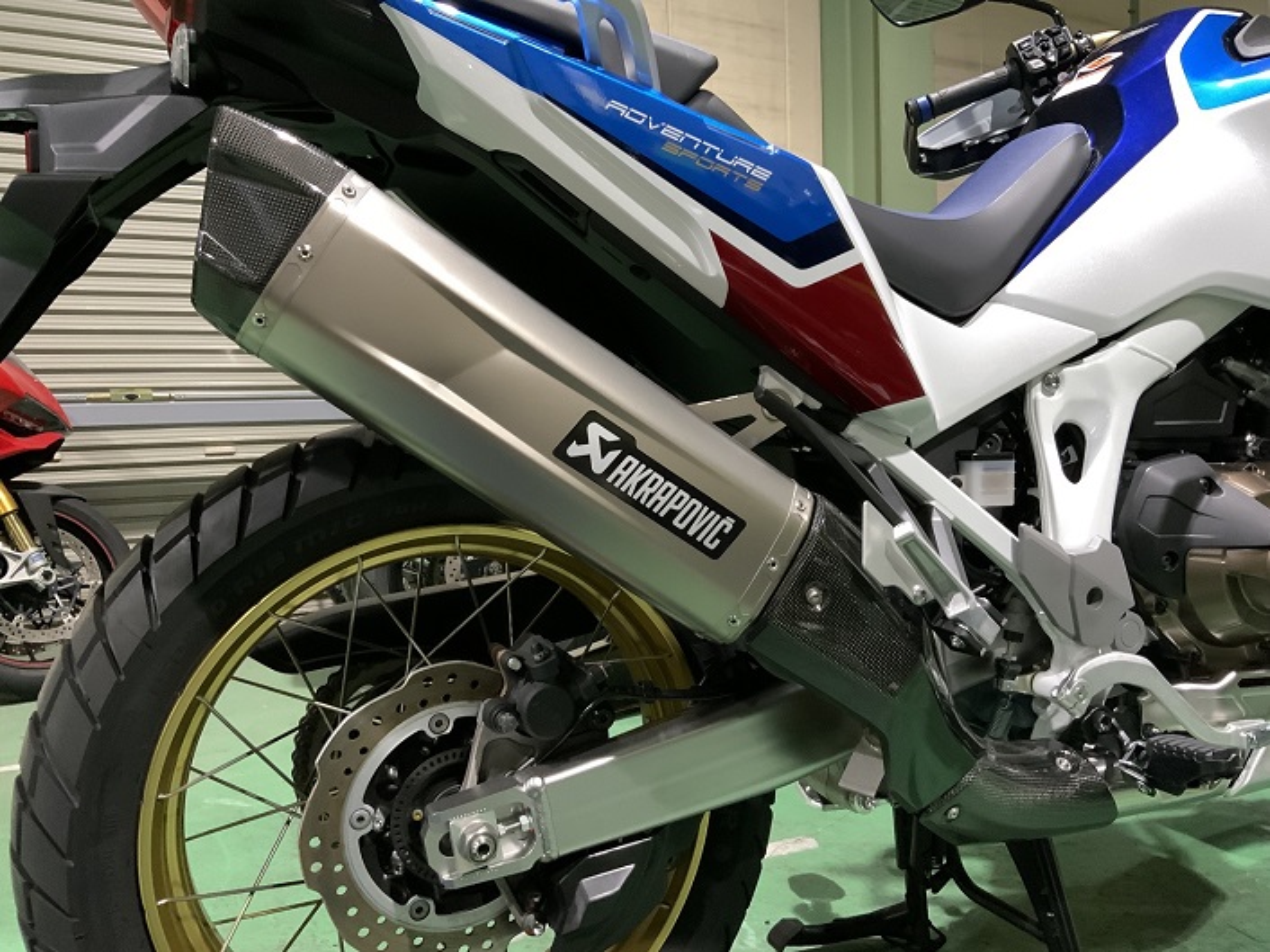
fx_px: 1064
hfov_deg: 61.7
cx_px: 635
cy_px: 476
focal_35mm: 29
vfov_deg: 48.2
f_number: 1.8
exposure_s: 1/25
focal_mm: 3
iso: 250
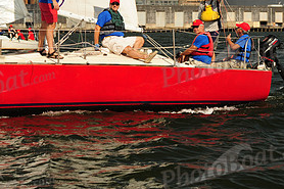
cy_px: 22
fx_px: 1151
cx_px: 108
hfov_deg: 14.1
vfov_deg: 9.4
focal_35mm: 146
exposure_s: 1/1250
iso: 320
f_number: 4.5
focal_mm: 70
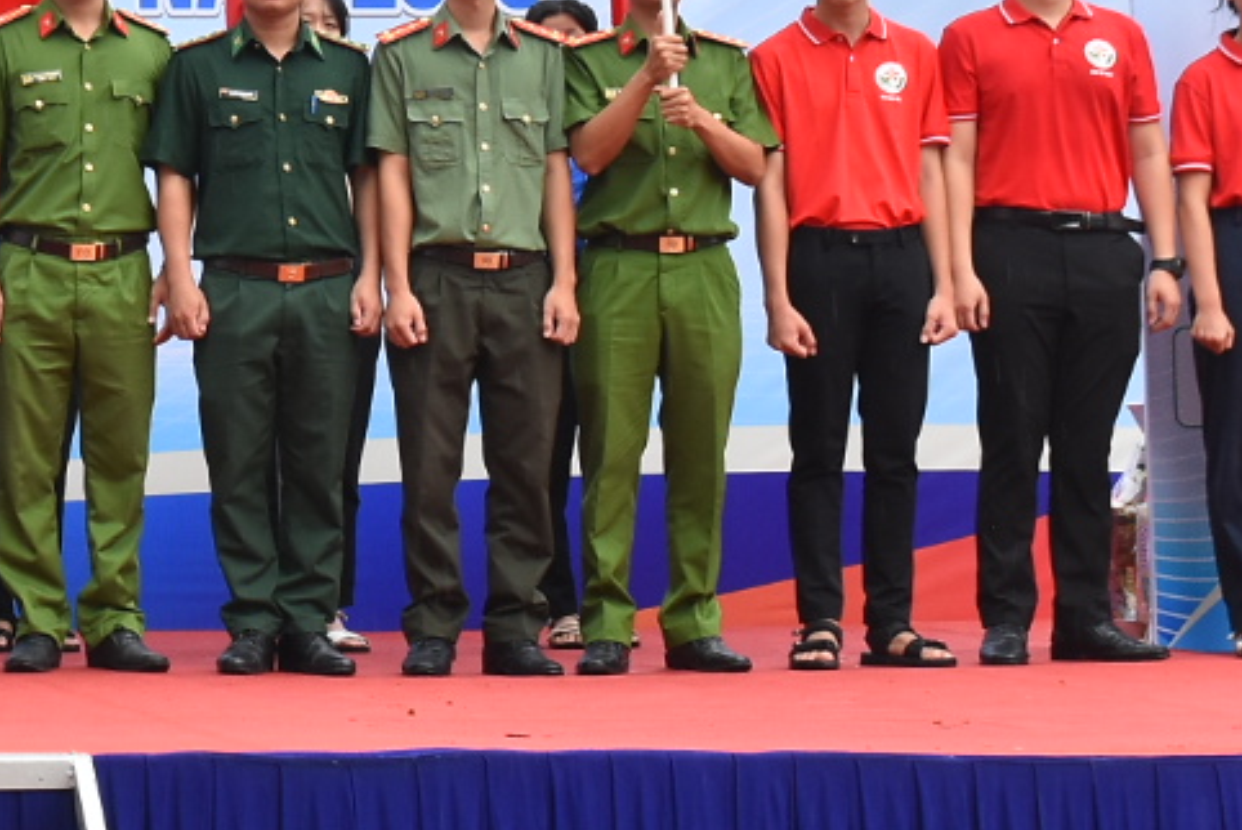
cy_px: 101
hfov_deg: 14.9
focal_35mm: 131
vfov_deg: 10.4
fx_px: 4522
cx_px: -412
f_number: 5.6
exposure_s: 1/200
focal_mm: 26
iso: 400
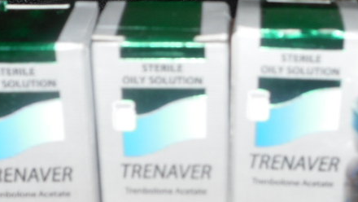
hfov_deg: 18.8
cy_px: 210
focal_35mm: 114
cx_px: 196
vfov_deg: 10.5
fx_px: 1083
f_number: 3.5
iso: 80
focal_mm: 6.3
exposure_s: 1/45
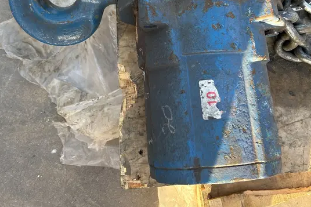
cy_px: 10
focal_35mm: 37
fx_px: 320
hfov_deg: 51.9
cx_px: 156
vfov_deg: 33.4
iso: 40
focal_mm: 5.7
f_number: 1.5
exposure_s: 1/241
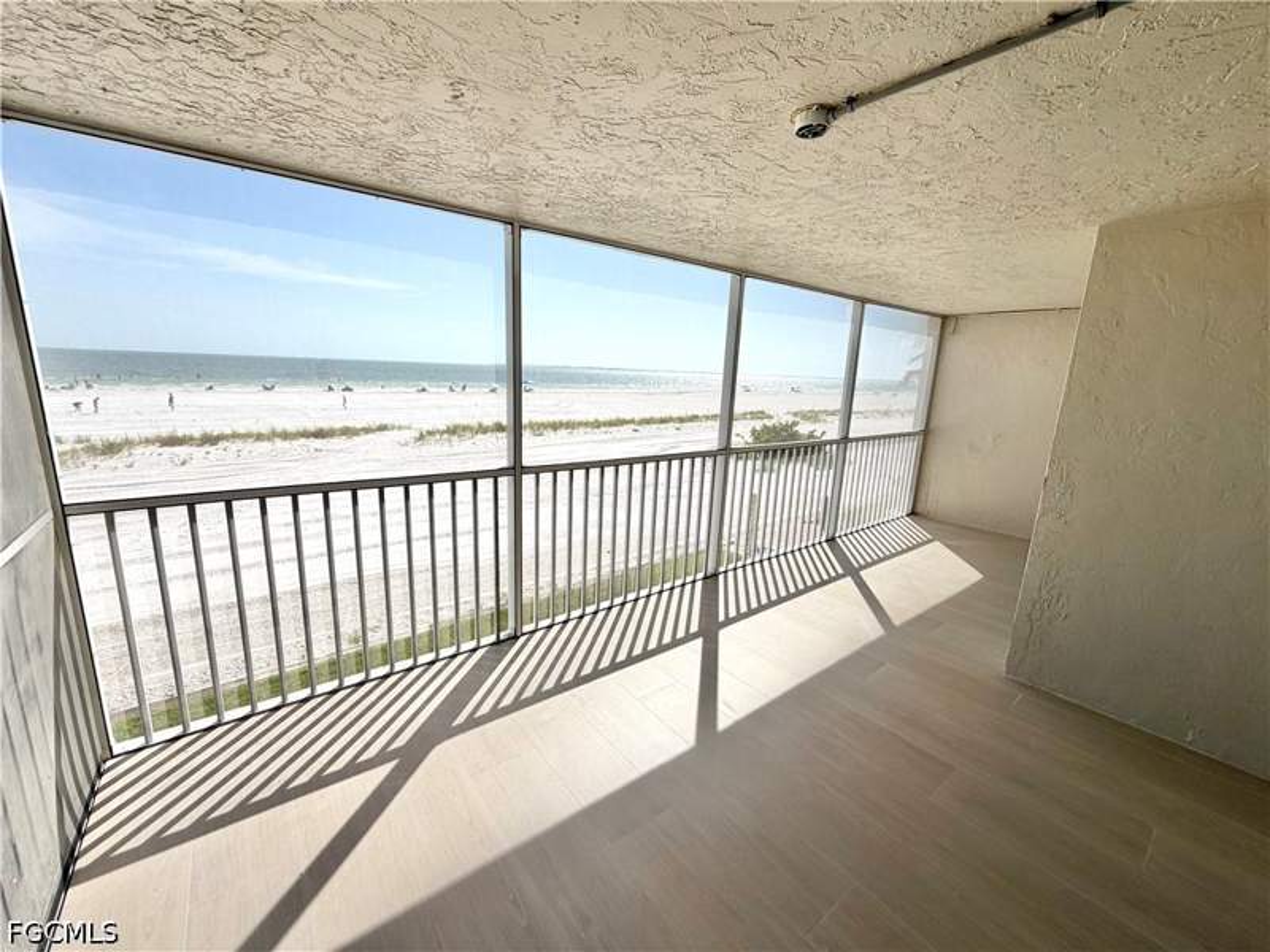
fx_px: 514
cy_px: 476
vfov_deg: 85.7
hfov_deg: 102.1
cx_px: 635
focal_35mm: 14
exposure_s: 1/770
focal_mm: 2.22
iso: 25
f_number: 2.2
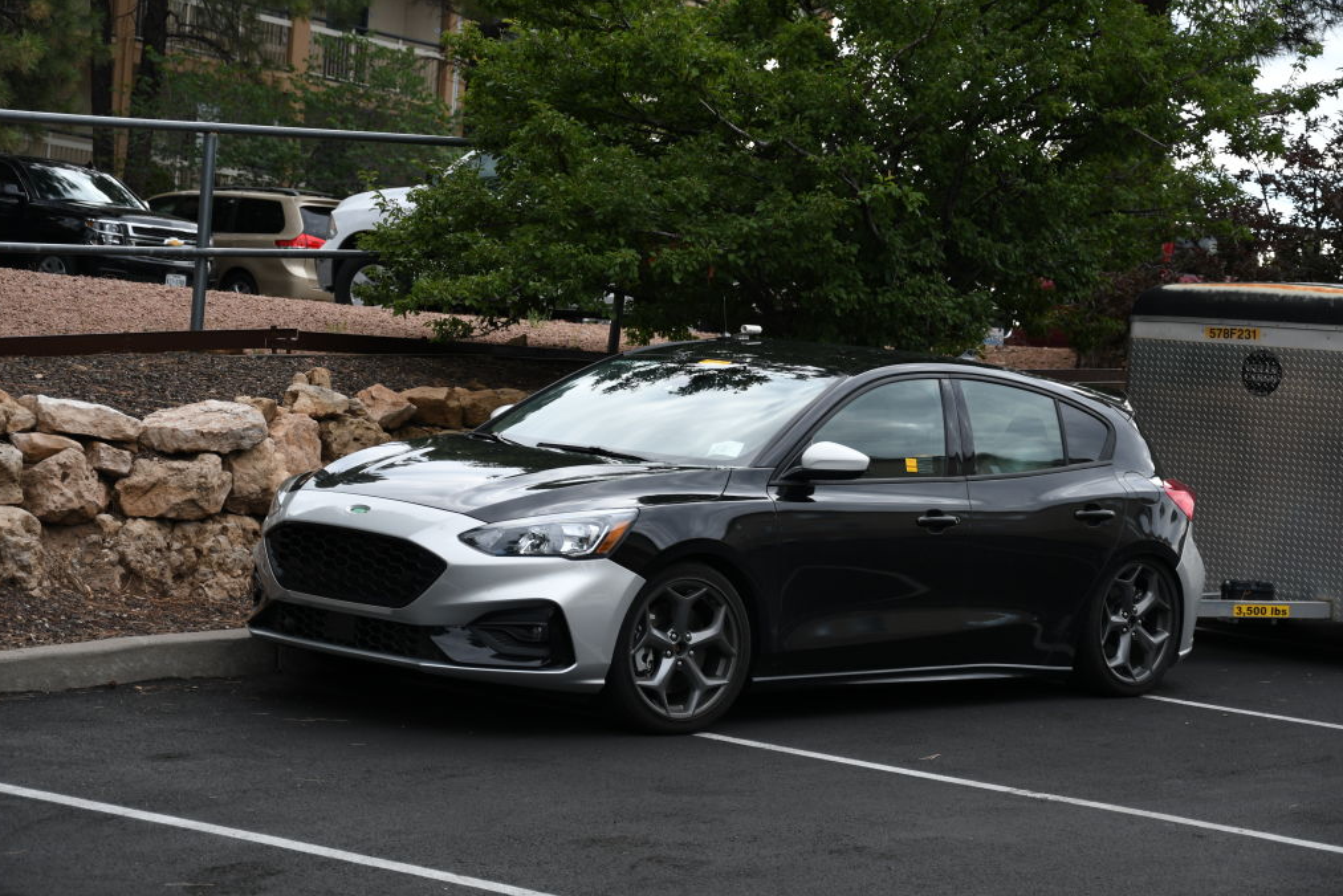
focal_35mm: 94
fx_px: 3508
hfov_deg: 21.7
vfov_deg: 14.6
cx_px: 666
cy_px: 449
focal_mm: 62
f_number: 5.3
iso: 160
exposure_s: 1/200
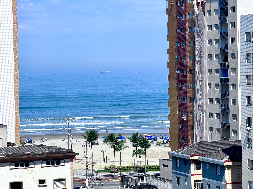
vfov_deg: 12.3
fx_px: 877
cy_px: 94
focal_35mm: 120
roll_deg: +0.7
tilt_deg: -1.0
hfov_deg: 16.4
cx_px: 126
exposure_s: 1/1730
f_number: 2.8
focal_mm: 15.66
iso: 50
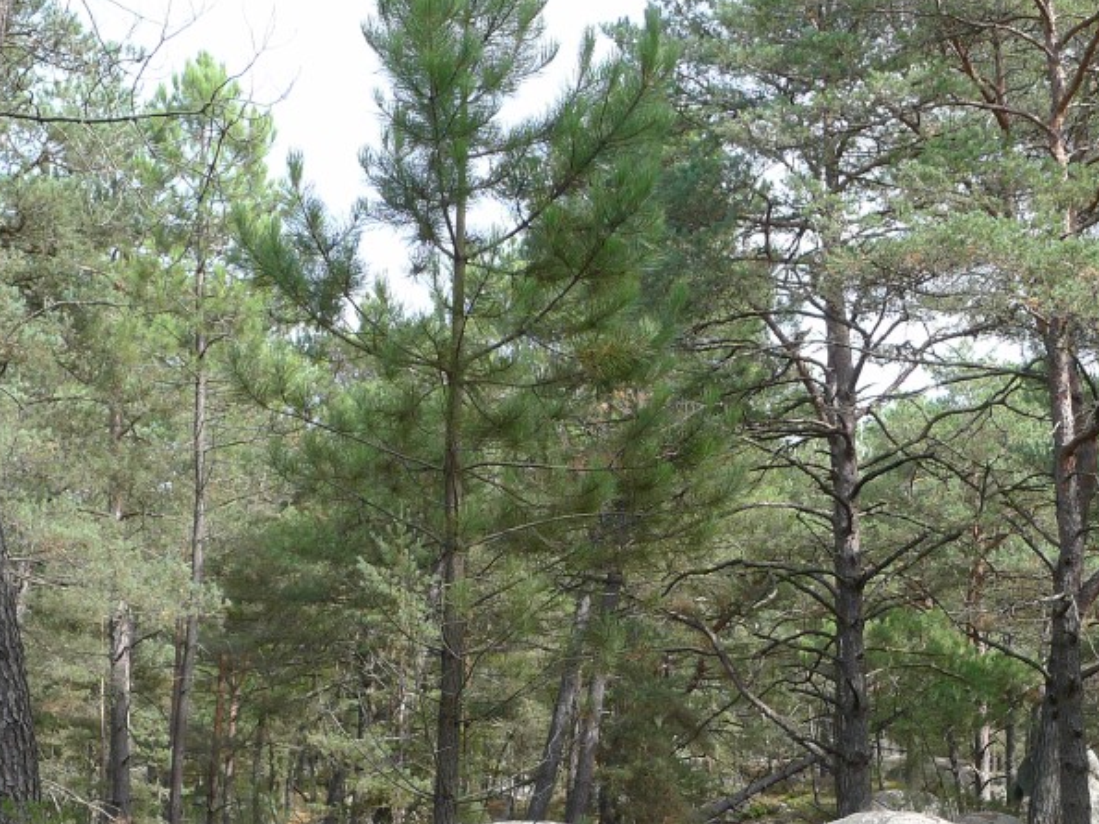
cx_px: 638
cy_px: 600
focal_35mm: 62
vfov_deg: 23.4
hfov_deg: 31.1
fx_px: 1968
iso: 80
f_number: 2.8
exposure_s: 1/320
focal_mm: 6.8
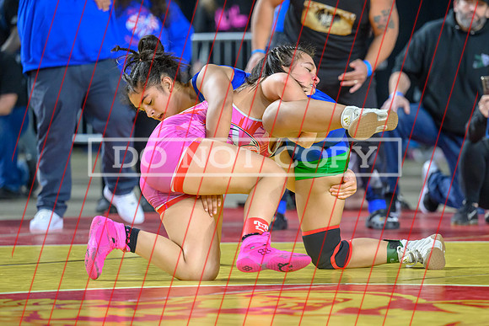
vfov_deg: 6.5
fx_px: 2880
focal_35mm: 212
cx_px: 268
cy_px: 195
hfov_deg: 9.7
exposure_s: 1/800
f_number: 2.8
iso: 4500
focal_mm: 160
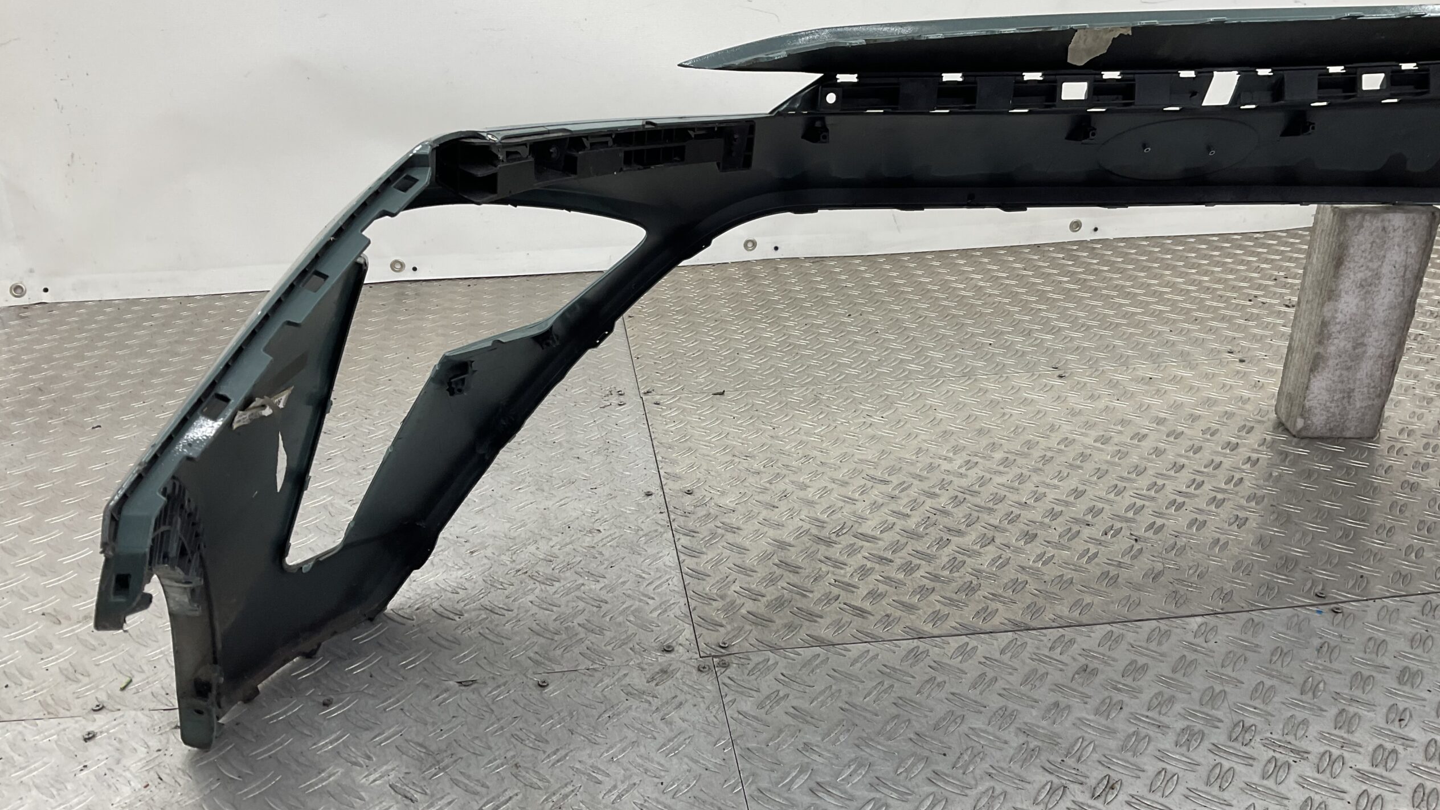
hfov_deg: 61.0
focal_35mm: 32
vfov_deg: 36.7
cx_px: 720
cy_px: 372
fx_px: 1222
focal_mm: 3
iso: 32
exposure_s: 1/120
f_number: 1.8
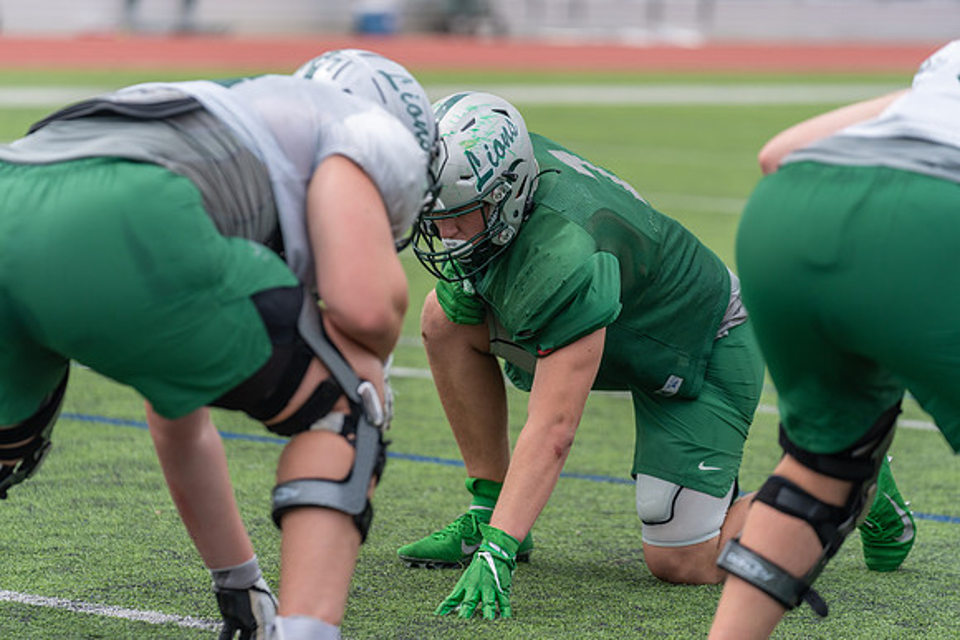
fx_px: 5121
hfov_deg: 10.7
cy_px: 320
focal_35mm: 192
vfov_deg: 7.2
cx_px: 480
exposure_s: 1/1250
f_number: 3.5
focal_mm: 192
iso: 160
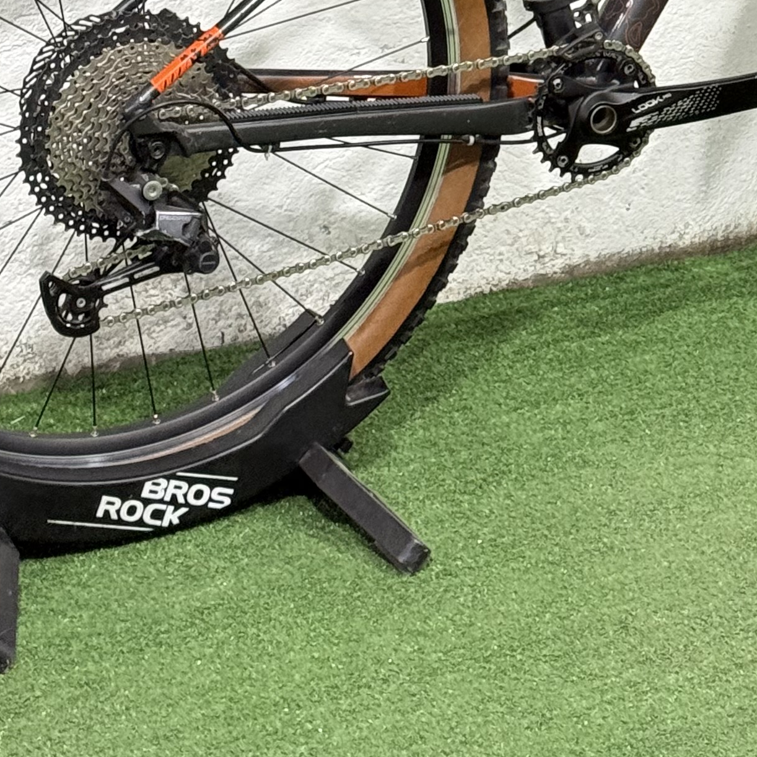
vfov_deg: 11.8
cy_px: -483
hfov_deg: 12.4
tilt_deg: -9.9
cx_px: 611
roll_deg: +0.0
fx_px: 3464
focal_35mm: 140
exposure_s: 1/60
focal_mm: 6.76
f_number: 1.78
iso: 200
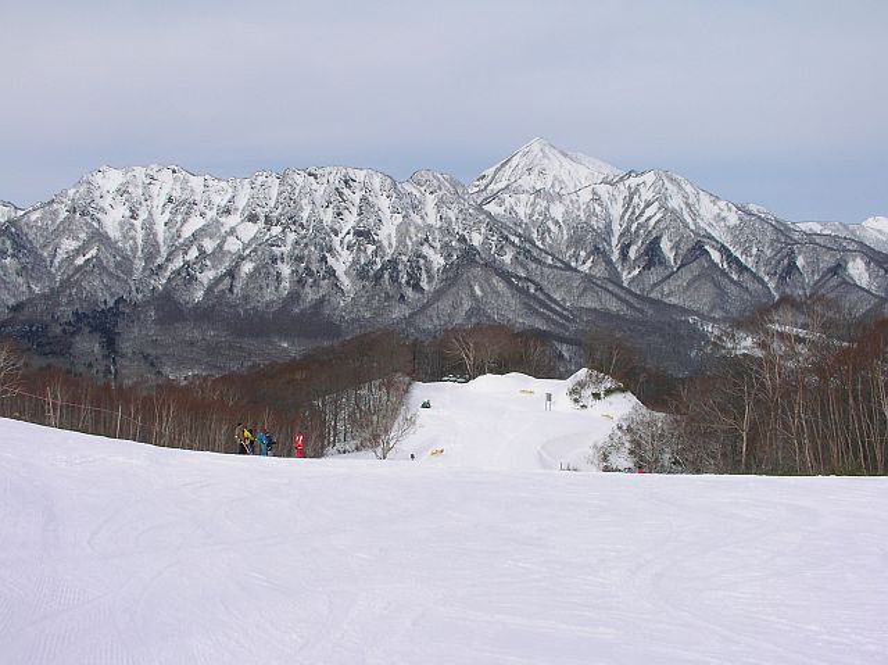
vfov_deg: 37.7
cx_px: 444
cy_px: 332
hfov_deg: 49.0
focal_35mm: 38
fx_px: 974
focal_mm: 5.8
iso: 50
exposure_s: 1/312
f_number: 6.7
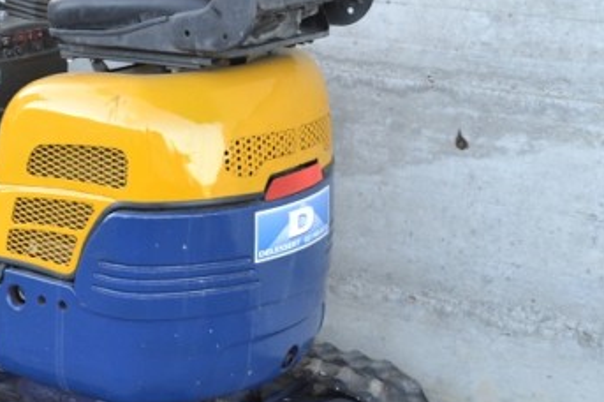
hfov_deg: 23.2
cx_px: -9
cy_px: 211
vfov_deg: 16.2
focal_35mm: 84
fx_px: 1408
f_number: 5
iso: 400
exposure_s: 1/100
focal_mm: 24
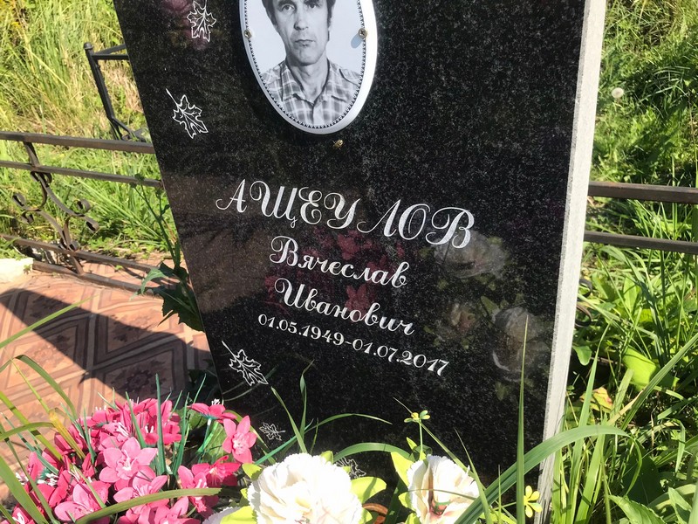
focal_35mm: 28
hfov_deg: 63.4
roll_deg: +8.7
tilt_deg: -30.3
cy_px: 262
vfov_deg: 49.7
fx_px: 565
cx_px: 349
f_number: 1.8
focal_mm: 3.99
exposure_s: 1/1451
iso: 20
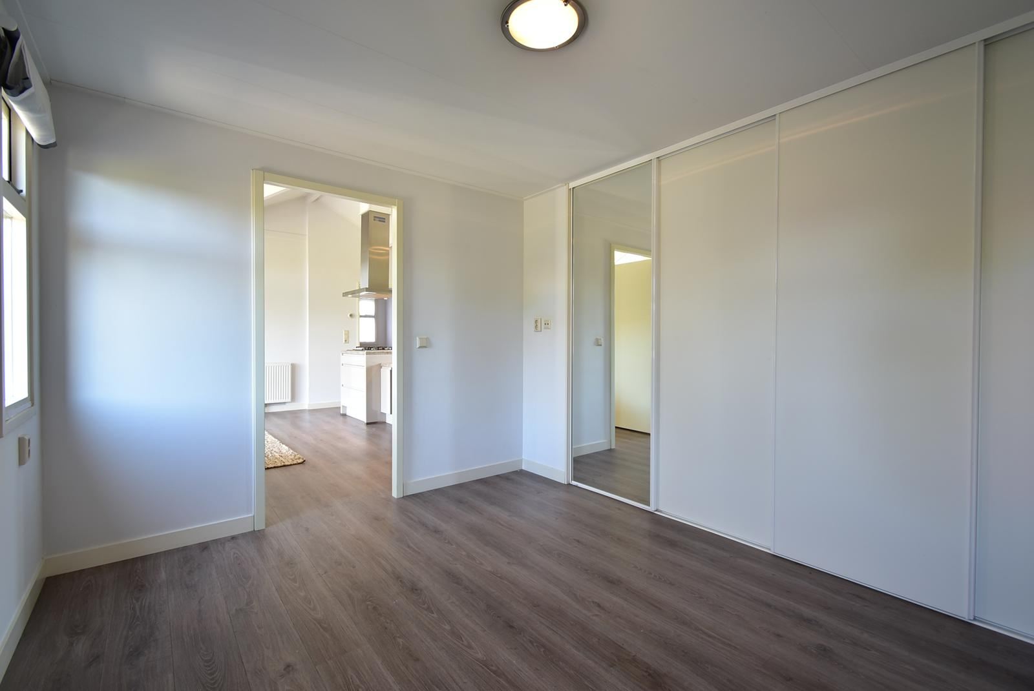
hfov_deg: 100.3
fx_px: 431
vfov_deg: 77.4
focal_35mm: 15
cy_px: 346
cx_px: 517
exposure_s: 1/6
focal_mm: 10
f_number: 4.5
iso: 100
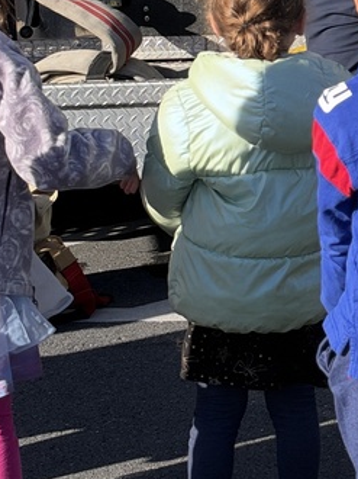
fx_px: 2057
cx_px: 541
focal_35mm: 149
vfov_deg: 13.1
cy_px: -4
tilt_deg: -5.9
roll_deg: +0.9
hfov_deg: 9.7
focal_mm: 6.93
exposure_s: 1/2703
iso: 64
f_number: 1.8
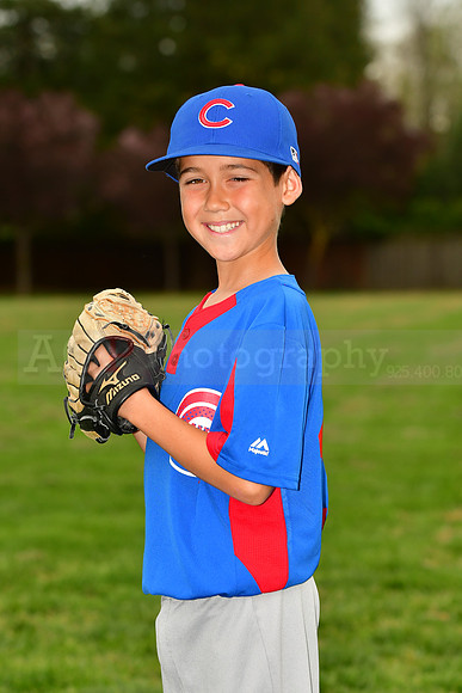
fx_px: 3030
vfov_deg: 13.0
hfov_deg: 8.7
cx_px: 231
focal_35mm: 158
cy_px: 346
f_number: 5
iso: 400
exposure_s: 1/1000
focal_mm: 105
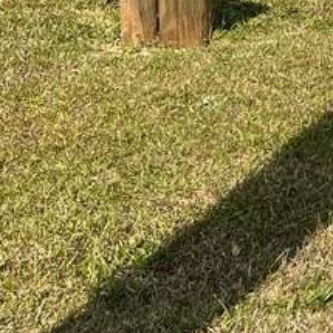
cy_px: -265
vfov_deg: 11.8
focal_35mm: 137
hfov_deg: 10.7
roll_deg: -1.5
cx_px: 819
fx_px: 1491
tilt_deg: -2.3
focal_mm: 5.1
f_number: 1.6
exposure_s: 1/3215
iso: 50
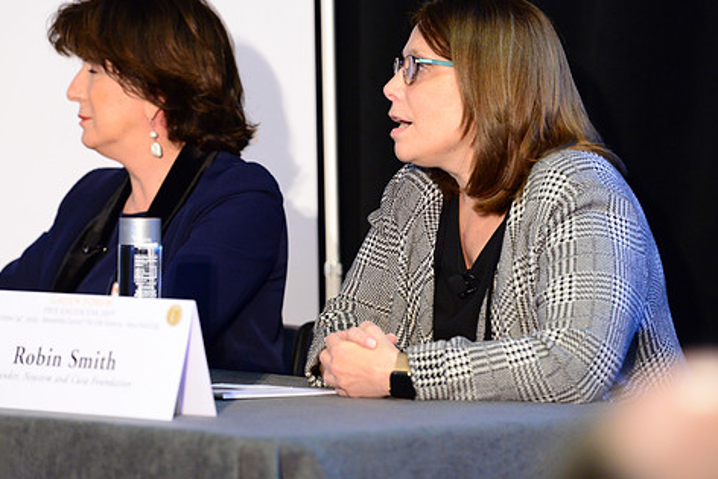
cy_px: 194
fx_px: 4908
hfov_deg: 8.4
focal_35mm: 246
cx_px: 292
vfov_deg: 5.6
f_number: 4
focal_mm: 200
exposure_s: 1/125
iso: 4000
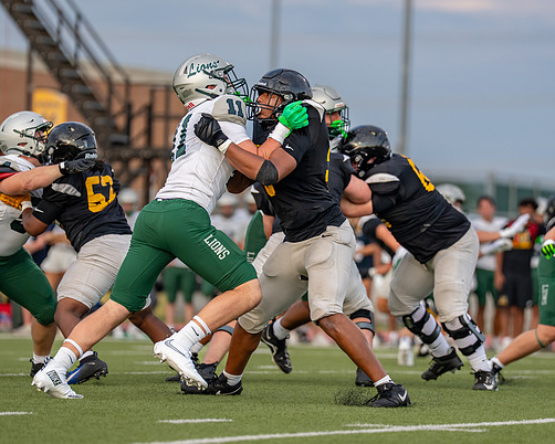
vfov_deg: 5.2
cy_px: 219
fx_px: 4913
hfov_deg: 6.5
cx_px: 301
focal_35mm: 299
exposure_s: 1/2000
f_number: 2.8
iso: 500
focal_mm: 200
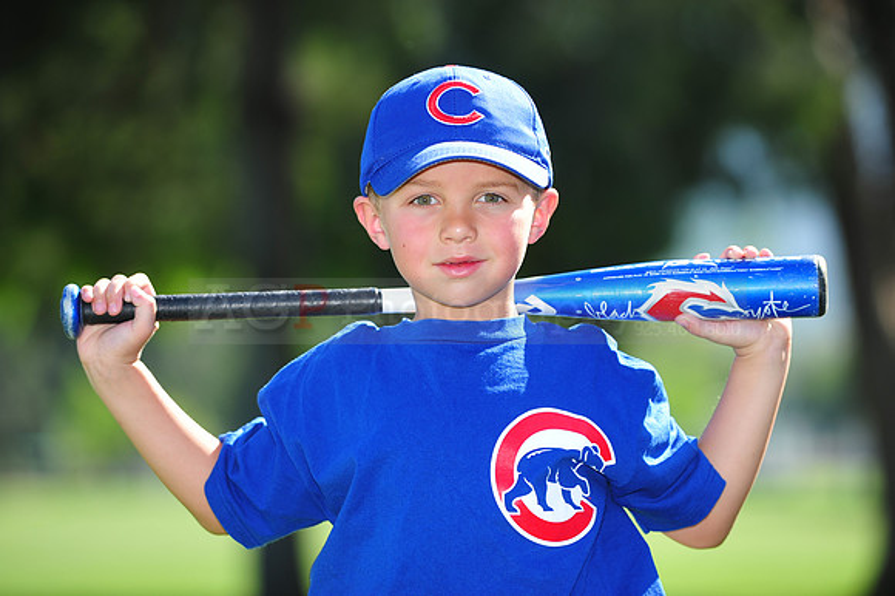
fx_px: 4969
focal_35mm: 200
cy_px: 298
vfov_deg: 6.9
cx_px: 448
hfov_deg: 10.3
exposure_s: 1/500
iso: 200
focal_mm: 200
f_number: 4.5
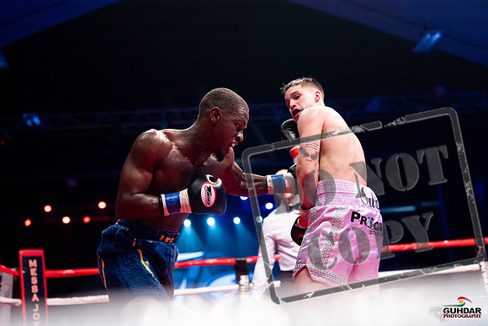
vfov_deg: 27.0
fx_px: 678
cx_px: 244
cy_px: 163
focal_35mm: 50
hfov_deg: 39.6
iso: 4000
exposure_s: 1/1000
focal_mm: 50
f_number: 2.5
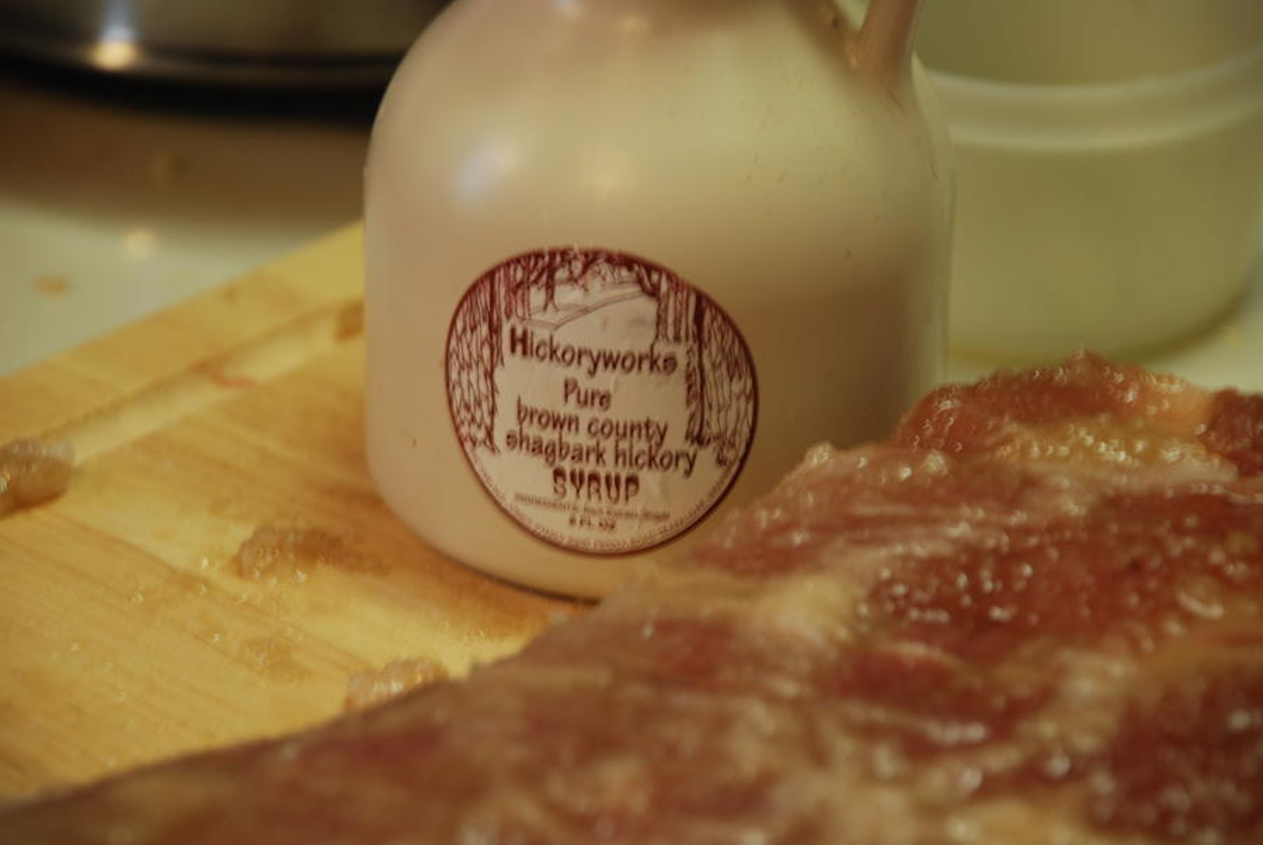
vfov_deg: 6.8
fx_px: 7111
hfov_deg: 10.1
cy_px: 422
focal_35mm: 202
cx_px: 632
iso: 400
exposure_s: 1/8
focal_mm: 135
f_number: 5.6
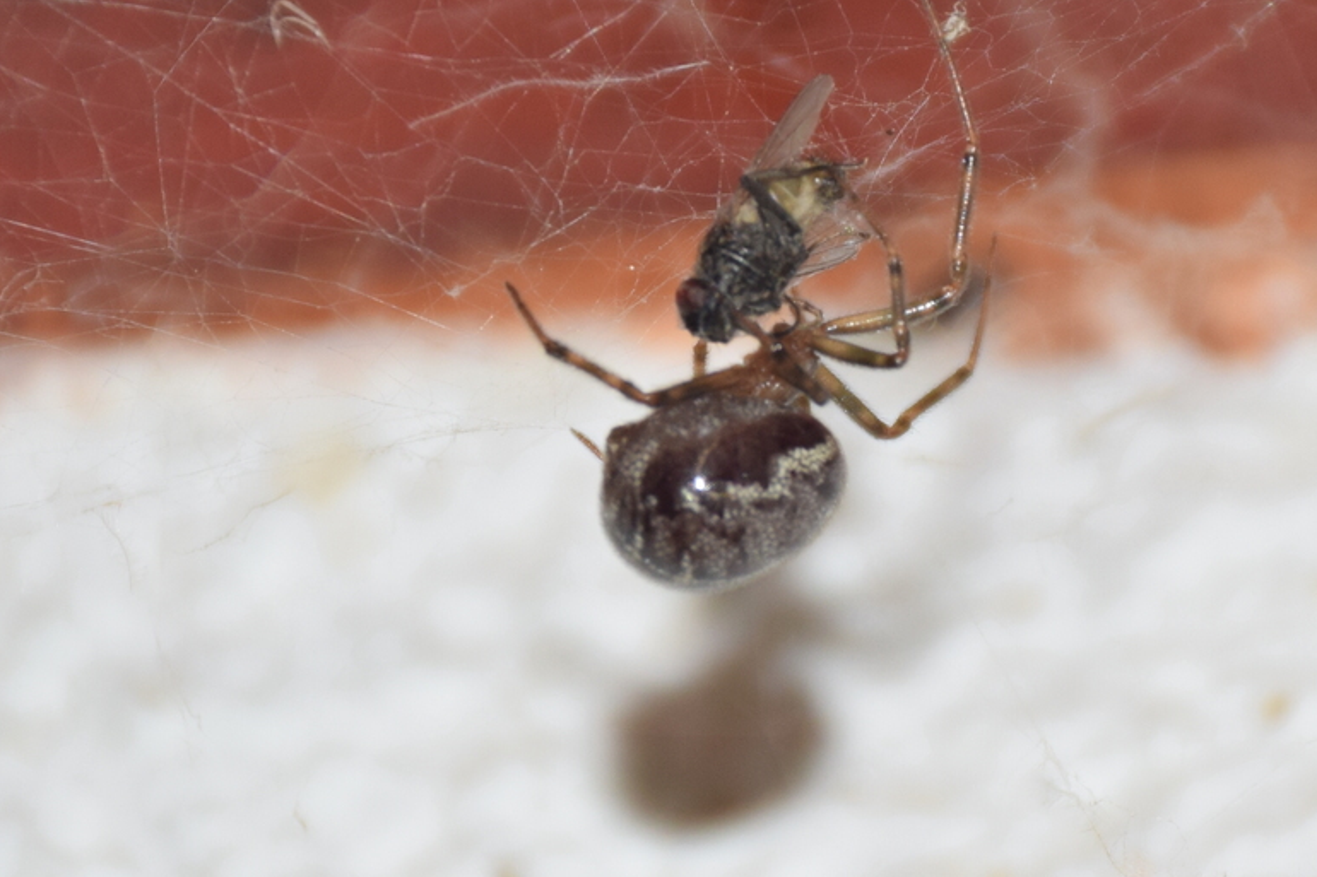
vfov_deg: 5.2
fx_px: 9582
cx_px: 800
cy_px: 347
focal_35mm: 262
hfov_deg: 7.9
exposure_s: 1/60
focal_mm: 140
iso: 320
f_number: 7.1
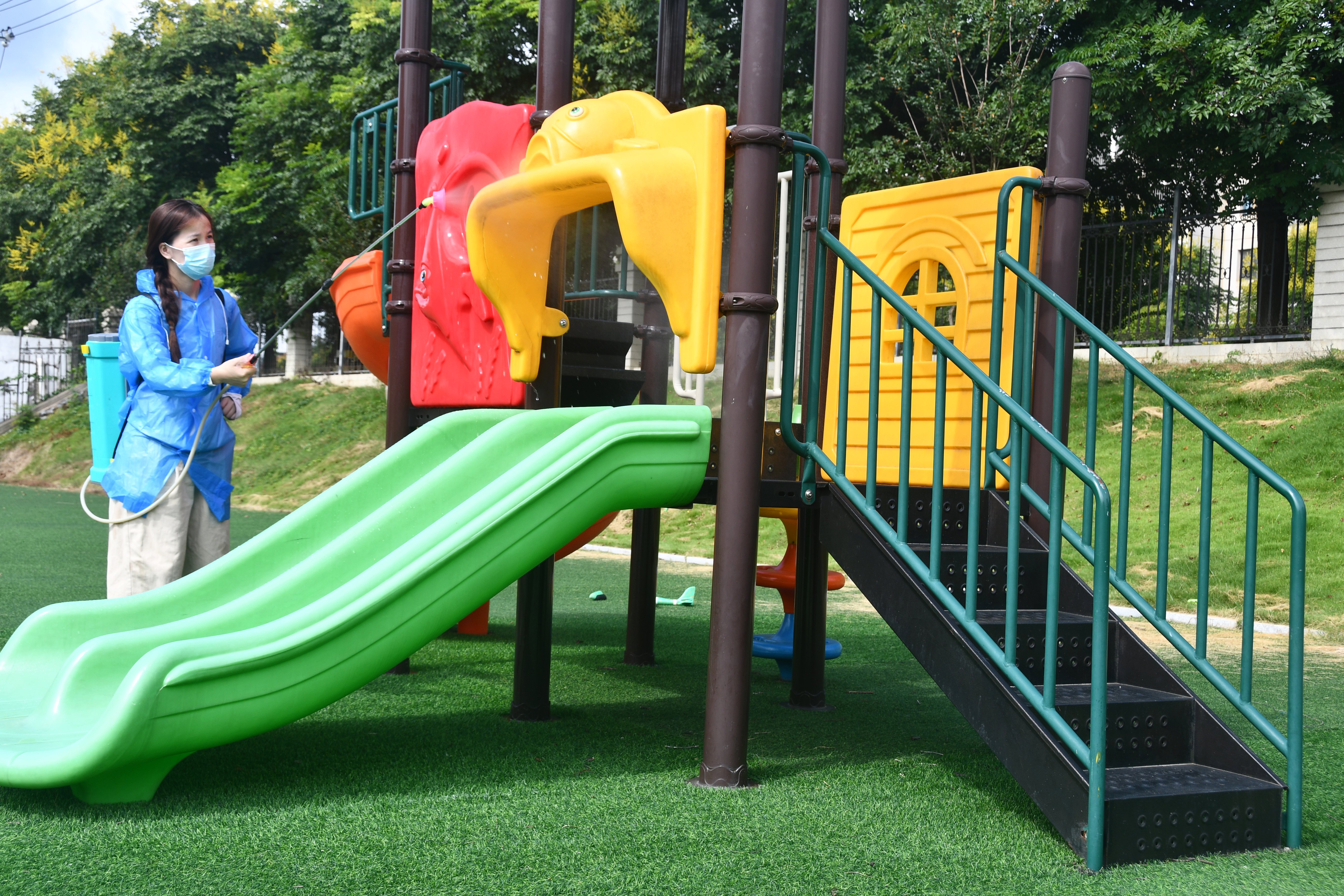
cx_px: 672
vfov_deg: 31.2
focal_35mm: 43
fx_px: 1605
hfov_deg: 45.4
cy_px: 448
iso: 110
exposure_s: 1/250
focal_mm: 29
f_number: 8
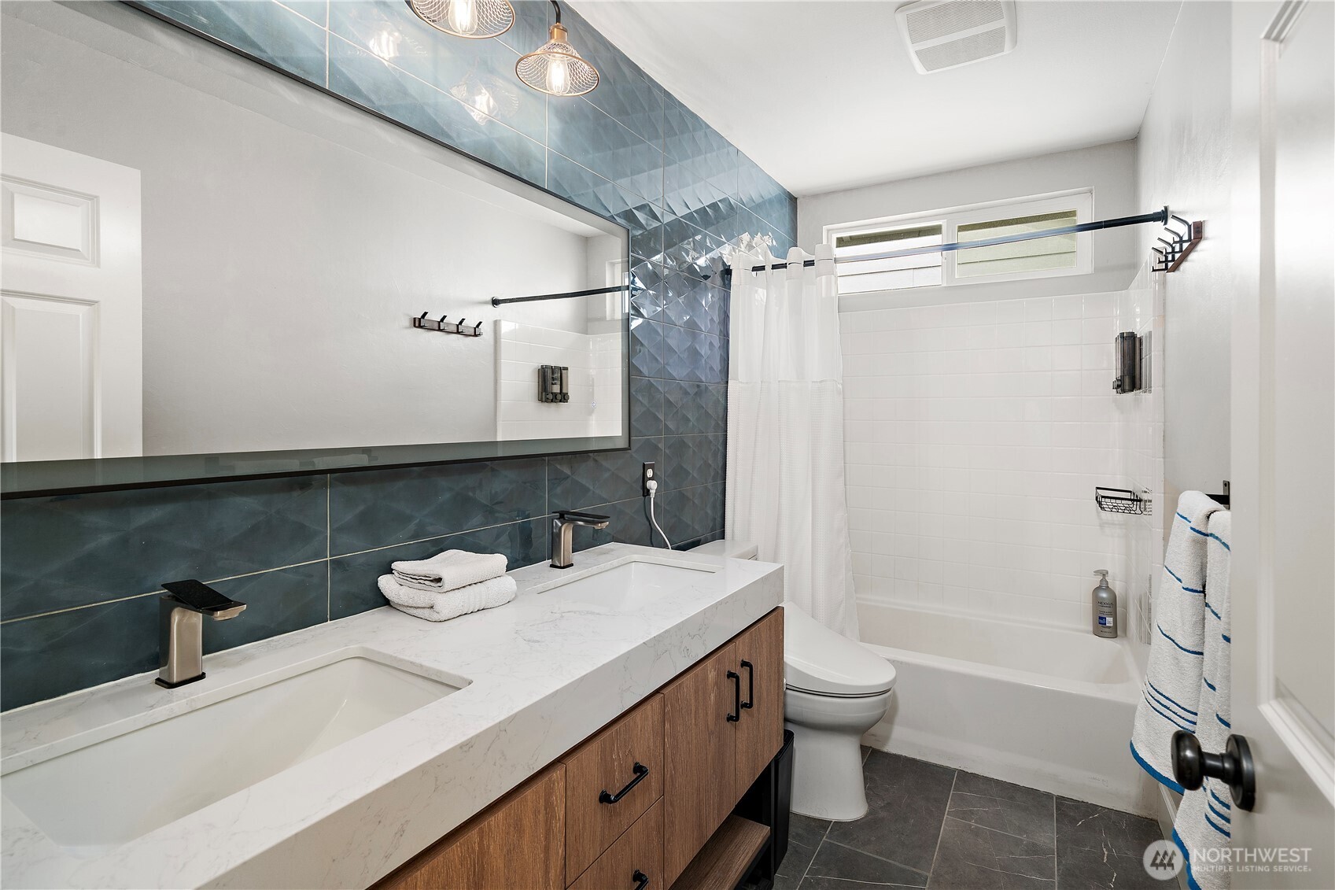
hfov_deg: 96.7
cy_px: 445
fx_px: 593
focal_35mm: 16
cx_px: 668
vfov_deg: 73.7
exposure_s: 1/5
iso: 320
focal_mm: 16
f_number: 8
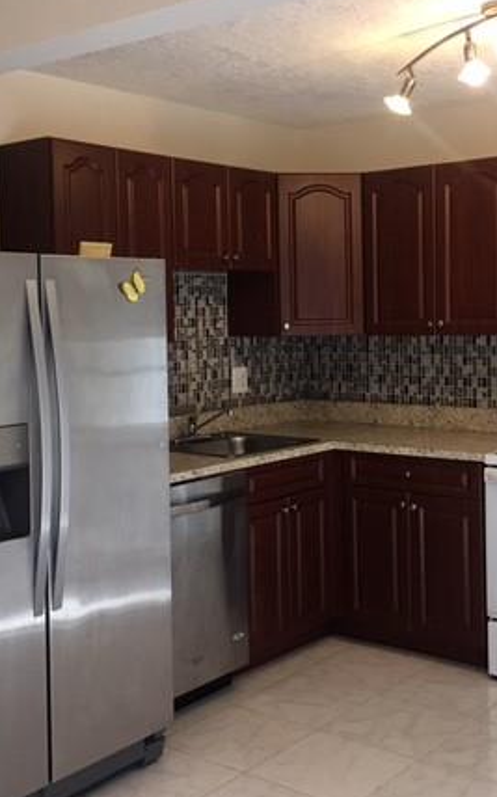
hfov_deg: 27.9
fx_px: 998
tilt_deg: -1.2
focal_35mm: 46
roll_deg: +0.9
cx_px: 294
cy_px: 363
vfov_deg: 43.5
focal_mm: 4.15
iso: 32
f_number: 2.2
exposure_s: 1/30
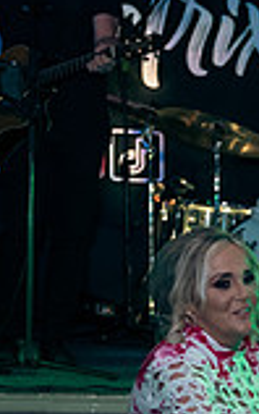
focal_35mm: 157
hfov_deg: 7.9
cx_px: 583
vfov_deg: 13.1
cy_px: 428
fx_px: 1770
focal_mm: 42
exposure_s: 1/160
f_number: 3.5
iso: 640
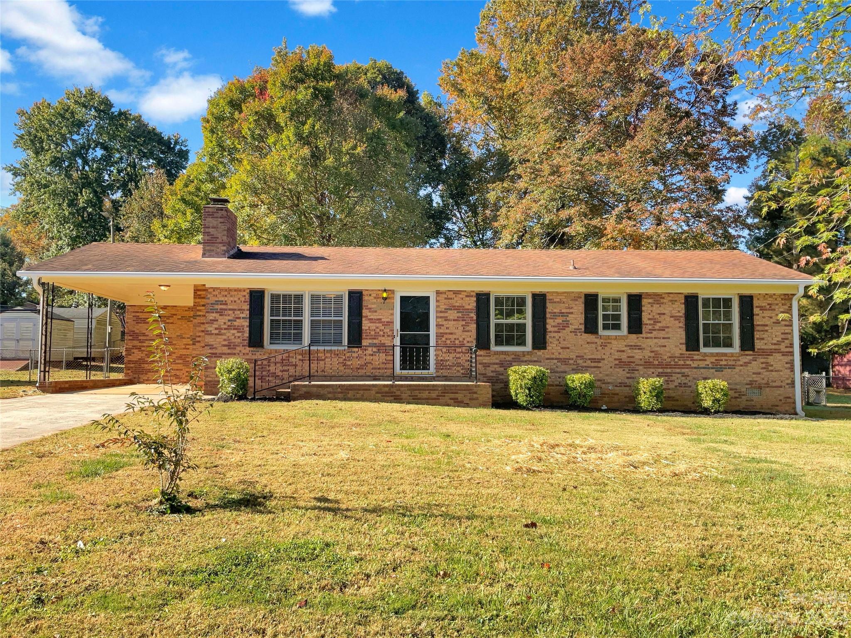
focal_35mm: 29
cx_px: 426
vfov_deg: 48.2
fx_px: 713
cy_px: 319
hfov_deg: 61.7
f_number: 1.8
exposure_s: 1/804
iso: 16
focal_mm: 3
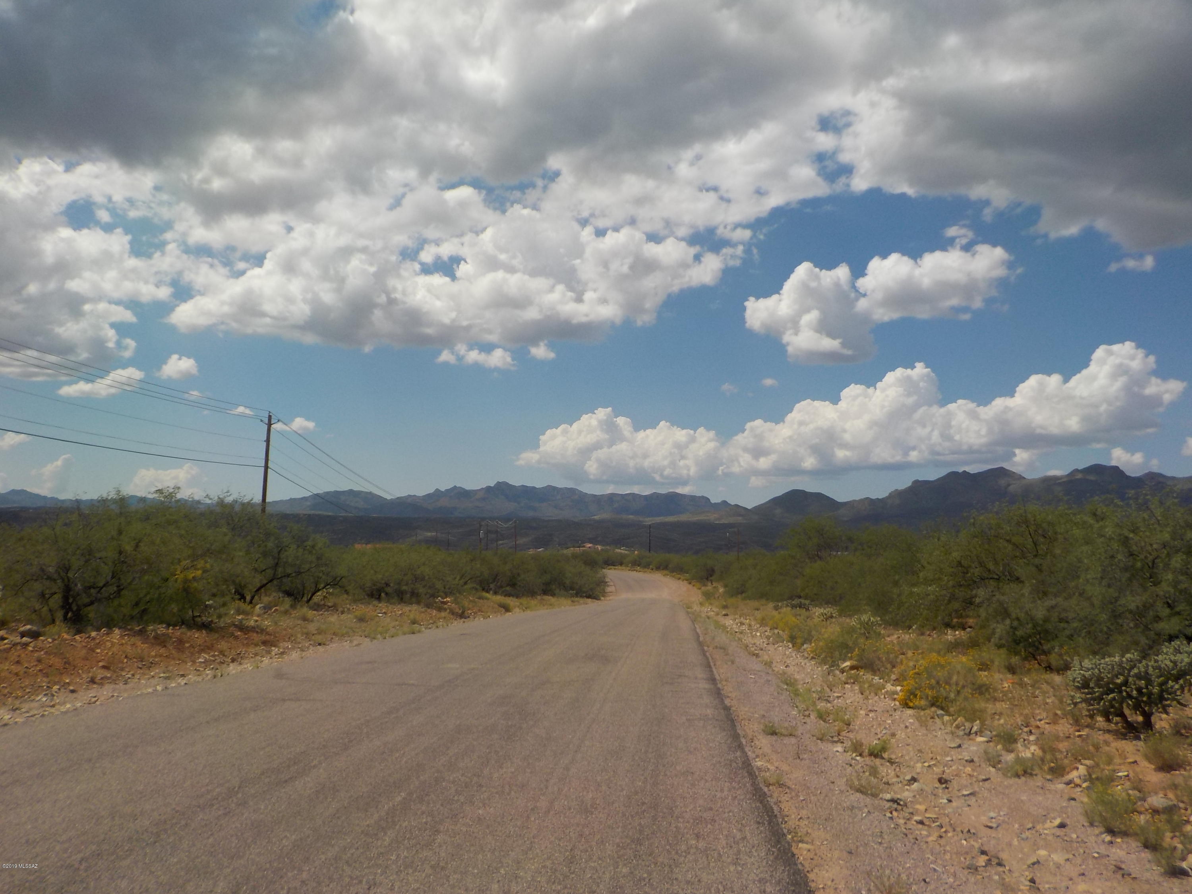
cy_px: 447
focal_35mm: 30
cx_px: 596
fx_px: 1033
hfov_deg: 60.0
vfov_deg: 46.8
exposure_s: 1/800
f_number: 6.6
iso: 125
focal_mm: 4.1
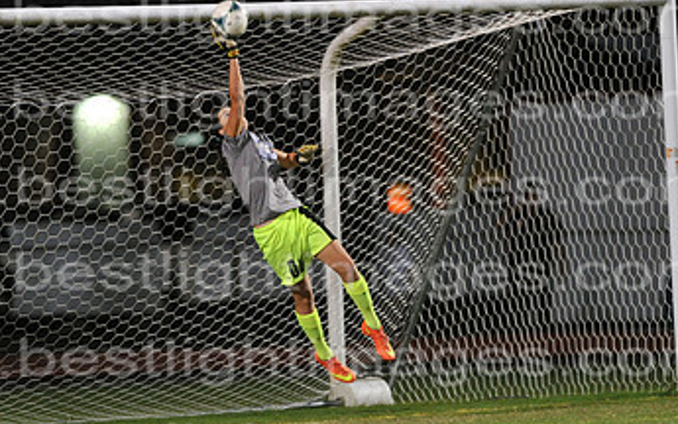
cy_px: 234
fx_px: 9484
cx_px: 275
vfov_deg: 2.6
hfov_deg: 4.1
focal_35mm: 513
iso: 5000
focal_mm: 300
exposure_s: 1/400
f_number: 3.2
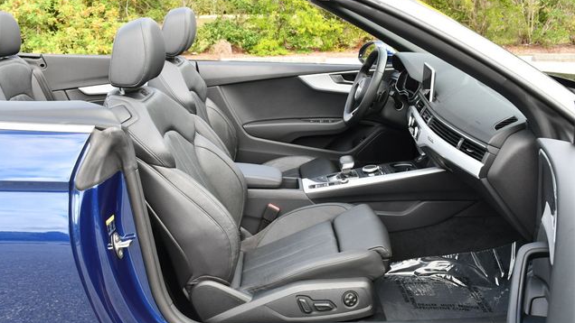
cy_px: 180
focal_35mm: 38
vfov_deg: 31.2
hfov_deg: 52.8
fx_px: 579
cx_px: 287
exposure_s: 1/250
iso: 400
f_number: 5.6
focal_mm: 18
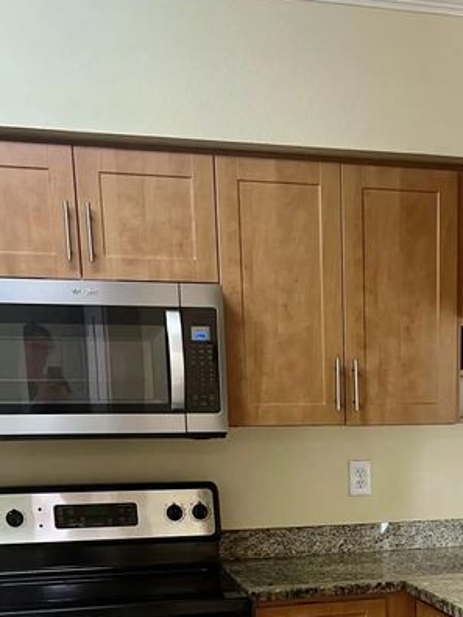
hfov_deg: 25.5
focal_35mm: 56
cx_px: 398
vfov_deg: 31.6
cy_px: 622
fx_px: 999
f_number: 1.5
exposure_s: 1/60
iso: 200
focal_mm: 5.7
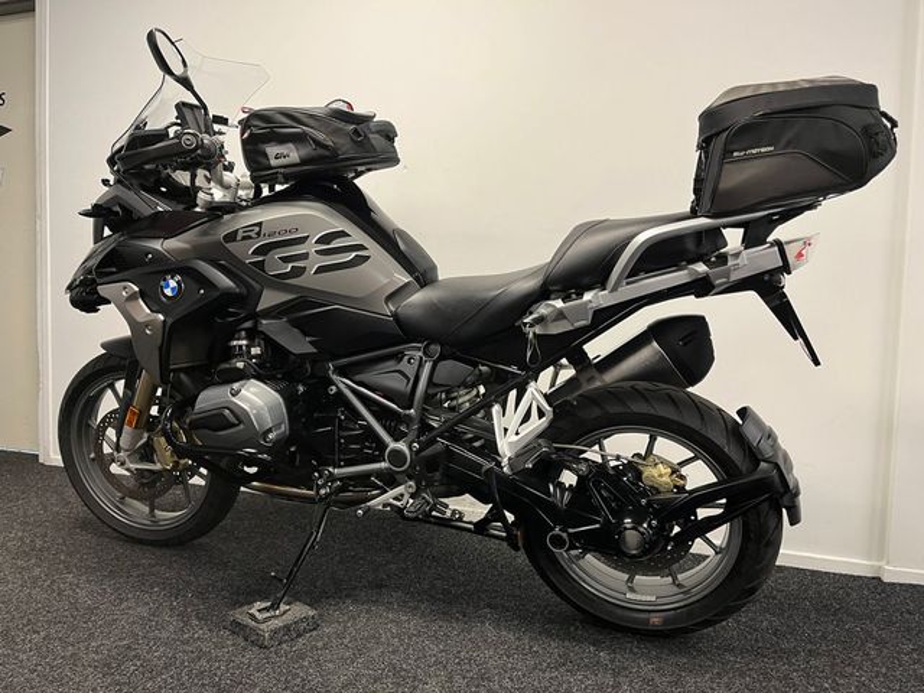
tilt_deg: -3.8
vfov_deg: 53.1
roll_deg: -1.0
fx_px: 694
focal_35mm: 26
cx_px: 462
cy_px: 346
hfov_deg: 67.3
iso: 100
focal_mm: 5.1
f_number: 1.6
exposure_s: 1/50
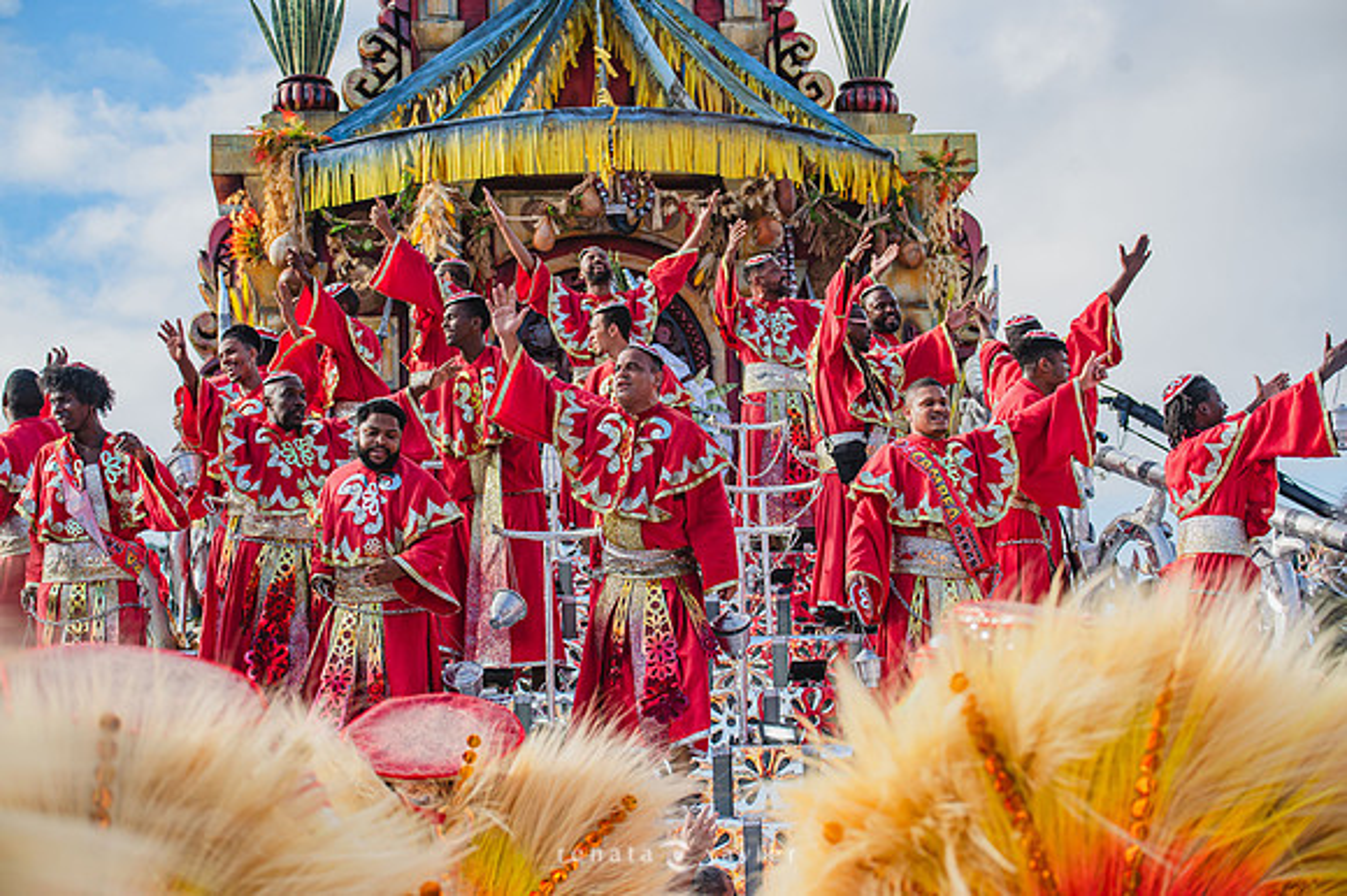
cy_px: 448
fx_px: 2618
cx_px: 674
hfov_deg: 28.9
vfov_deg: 19.4
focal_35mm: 70
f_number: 5.6
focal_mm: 70
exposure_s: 1/1600
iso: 400
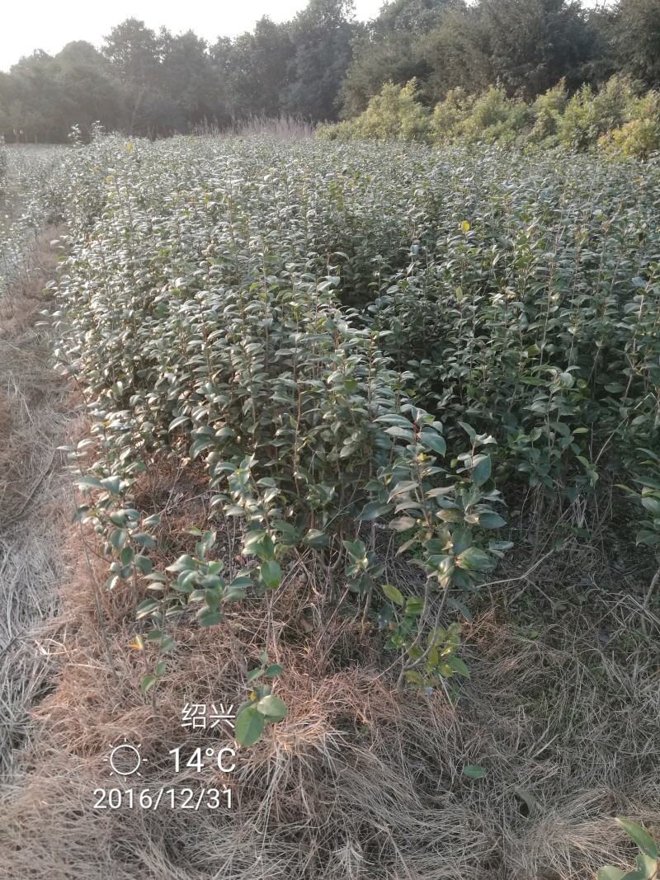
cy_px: 440
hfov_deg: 51.3
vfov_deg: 65.3
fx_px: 687
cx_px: 330
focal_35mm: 27
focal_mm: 4.04
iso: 50
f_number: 2
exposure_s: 1/100
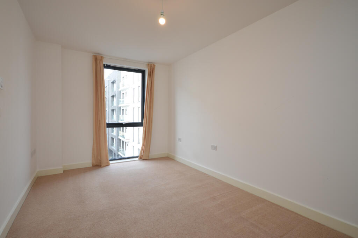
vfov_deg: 67.3
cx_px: 179
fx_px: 179
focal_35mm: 18
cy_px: 119
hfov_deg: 90.0
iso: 200
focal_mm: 12
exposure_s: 1/40
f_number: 5.6
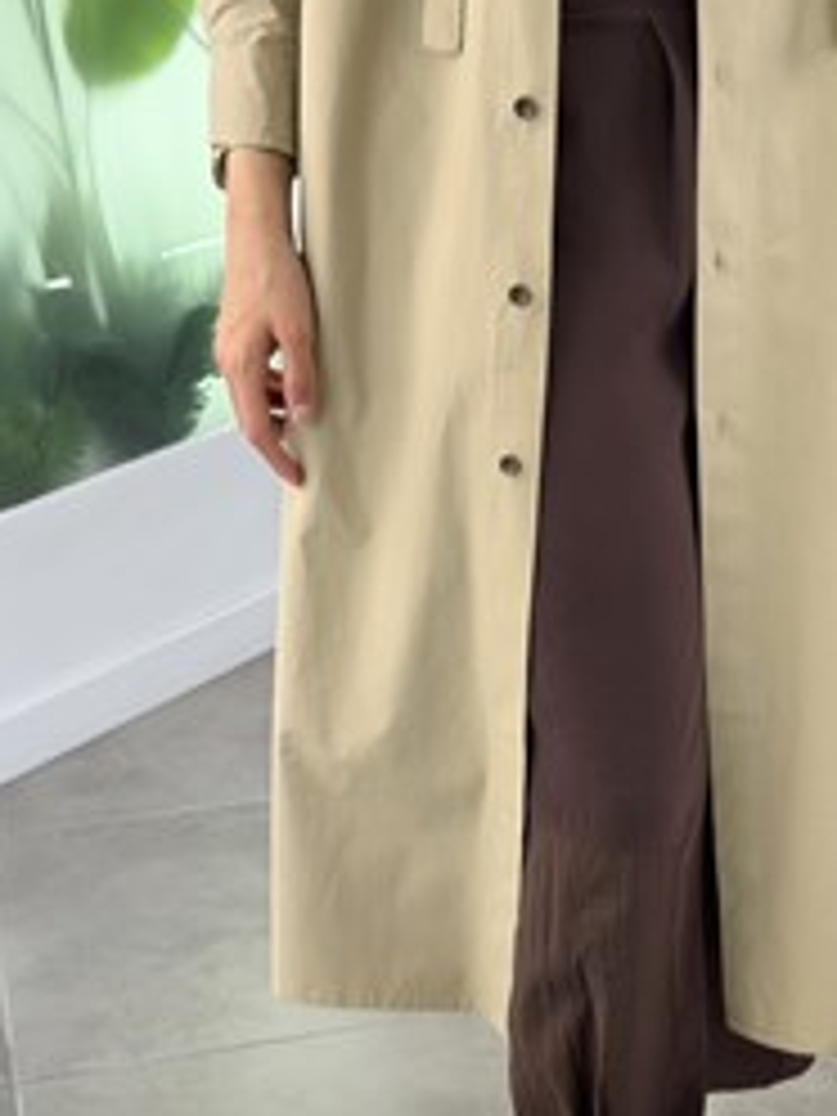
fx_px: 2579
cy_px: 866
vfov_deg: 24.1
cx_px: 608
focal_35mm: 80
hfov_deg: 18.3
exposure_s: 1/174
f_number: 1.78
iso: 64
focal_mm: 6.76
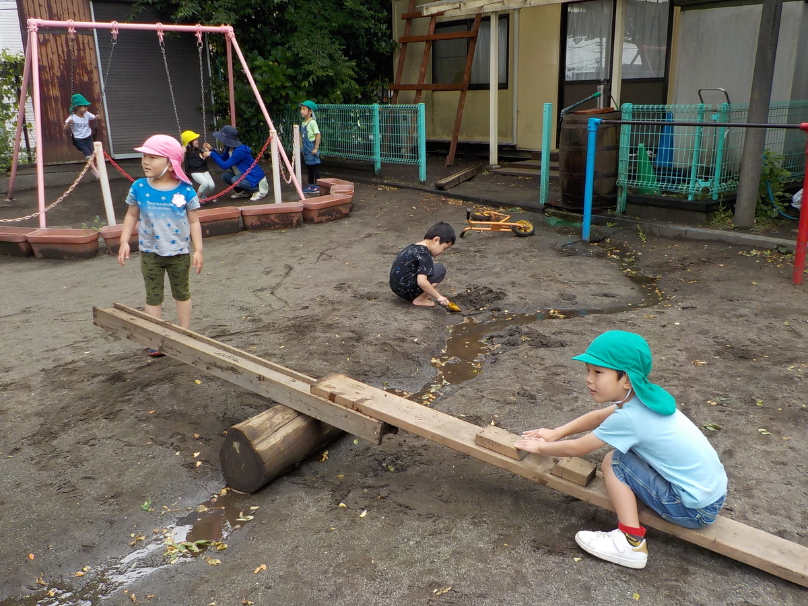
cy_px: 303
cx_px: 404
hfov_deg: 60.0
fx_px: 700
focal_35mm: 30
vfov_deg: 46.8
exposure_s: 1/320
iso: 125
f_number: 3.3
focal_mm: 4.1
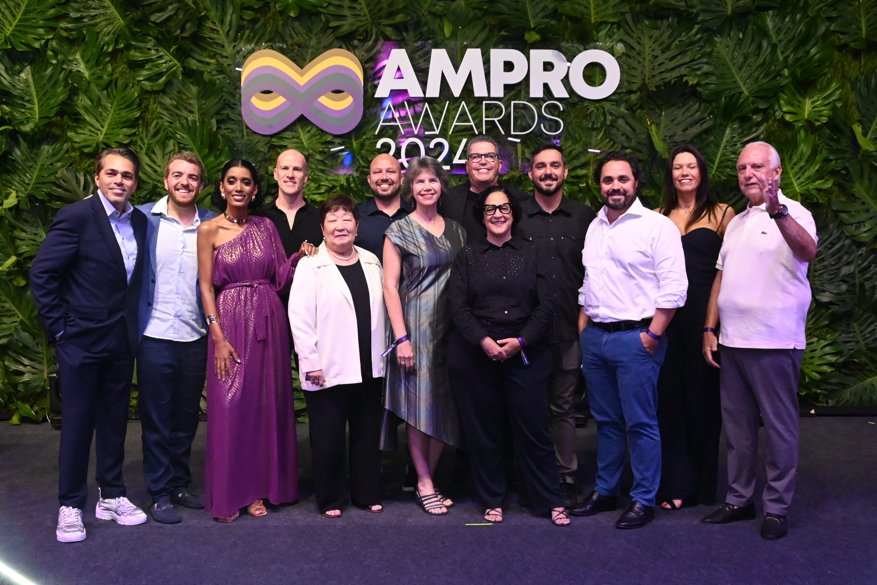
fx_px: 877
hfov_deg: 53.1
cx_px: 438
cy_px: 292
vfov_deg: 36.9
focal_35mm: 36
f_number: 7.1
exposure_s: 1/100
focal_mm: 24
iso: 6400
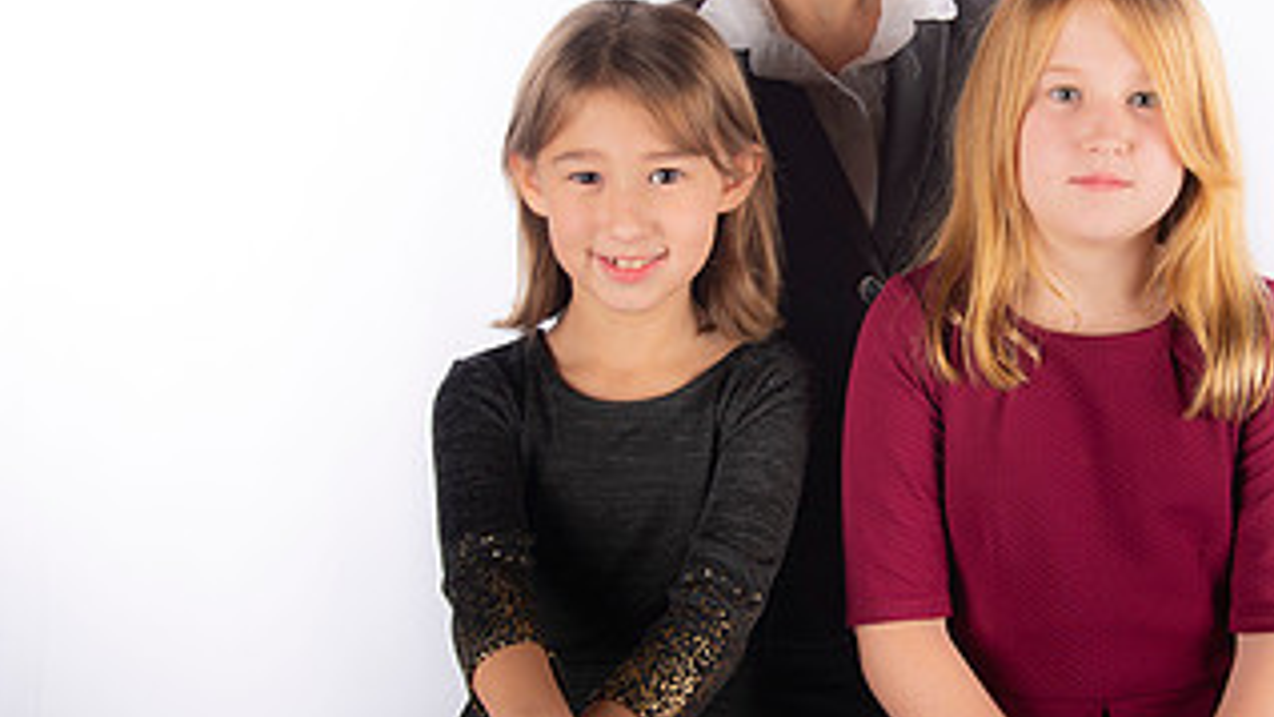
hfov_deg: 24.9
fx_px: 2838
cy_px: 276
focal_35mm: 84
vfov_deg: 14.4
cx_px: 994
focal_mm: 44
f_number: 6.3
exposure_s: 1/200
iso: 100
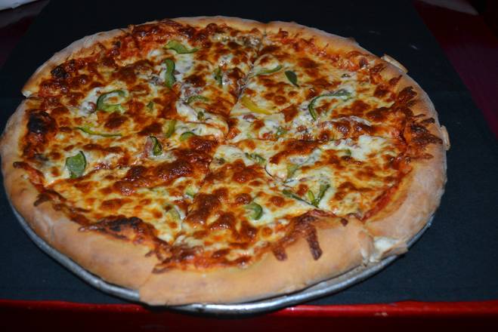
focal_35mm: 36
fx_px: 498
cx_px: 249
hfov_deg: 53.1
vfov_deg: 36.9
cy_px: 166
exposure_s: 1/60
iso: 500
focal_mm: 24
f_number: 4
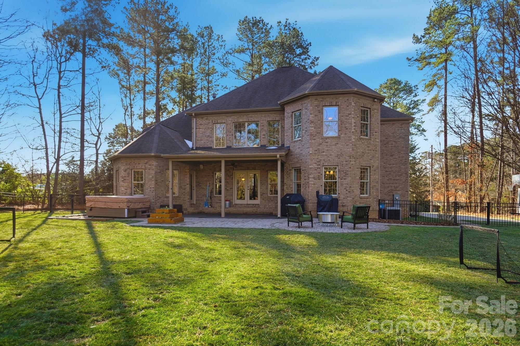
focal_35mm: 21
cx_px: 260
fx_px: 303
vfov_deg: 59.4
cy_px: 173
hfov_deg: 81.3
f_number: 4
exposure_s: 1/3200
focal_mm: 14
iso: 100
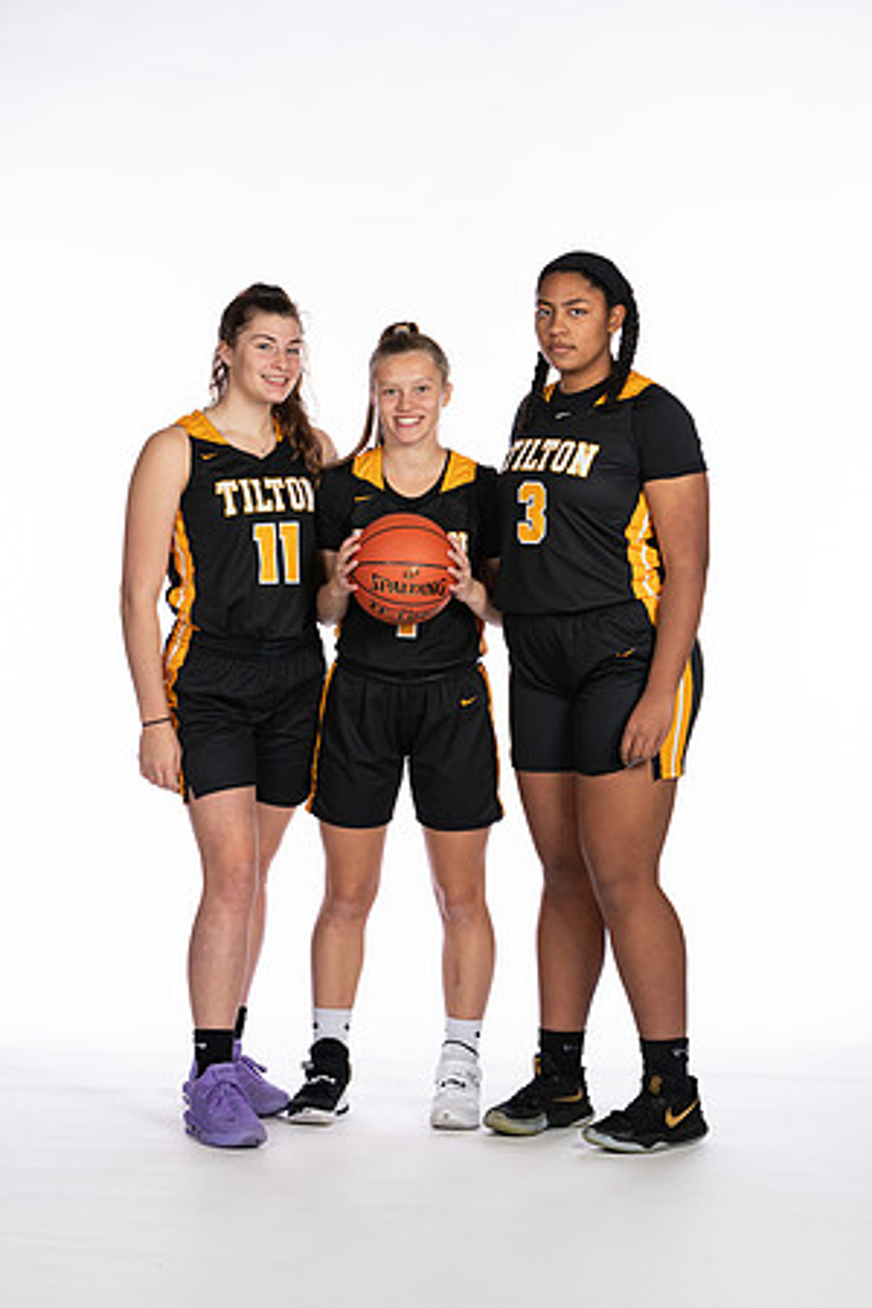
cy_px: 654
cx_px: 436
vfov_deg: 17.5
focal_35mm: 117
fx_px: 4251
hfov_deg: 11.7
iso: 100
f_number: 5.6
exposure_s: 1/100
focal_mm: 78
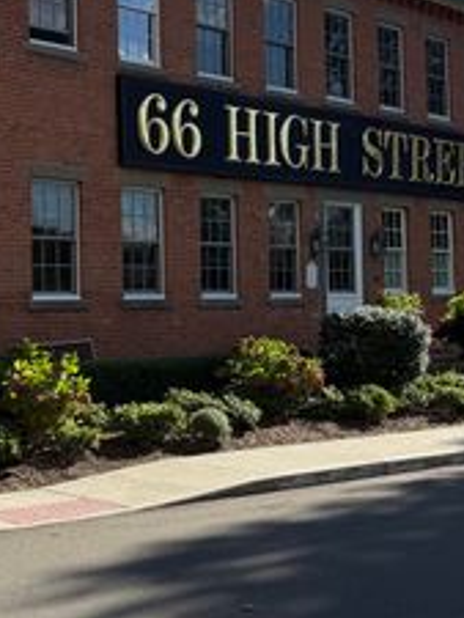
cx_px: 104
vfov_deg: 27.3
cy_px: 218
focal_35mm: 71
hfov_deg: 20.5
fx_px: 1268
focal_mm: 6.76
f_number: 1.78
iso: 80
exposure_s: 1/3145
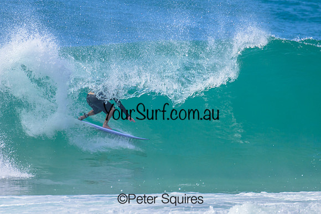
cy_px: 101
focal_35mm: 979
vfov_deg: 1.4
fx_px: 8727
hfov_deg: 2.1
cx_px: 151
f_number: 11
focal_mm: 800
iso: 1100
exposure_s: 1/2000
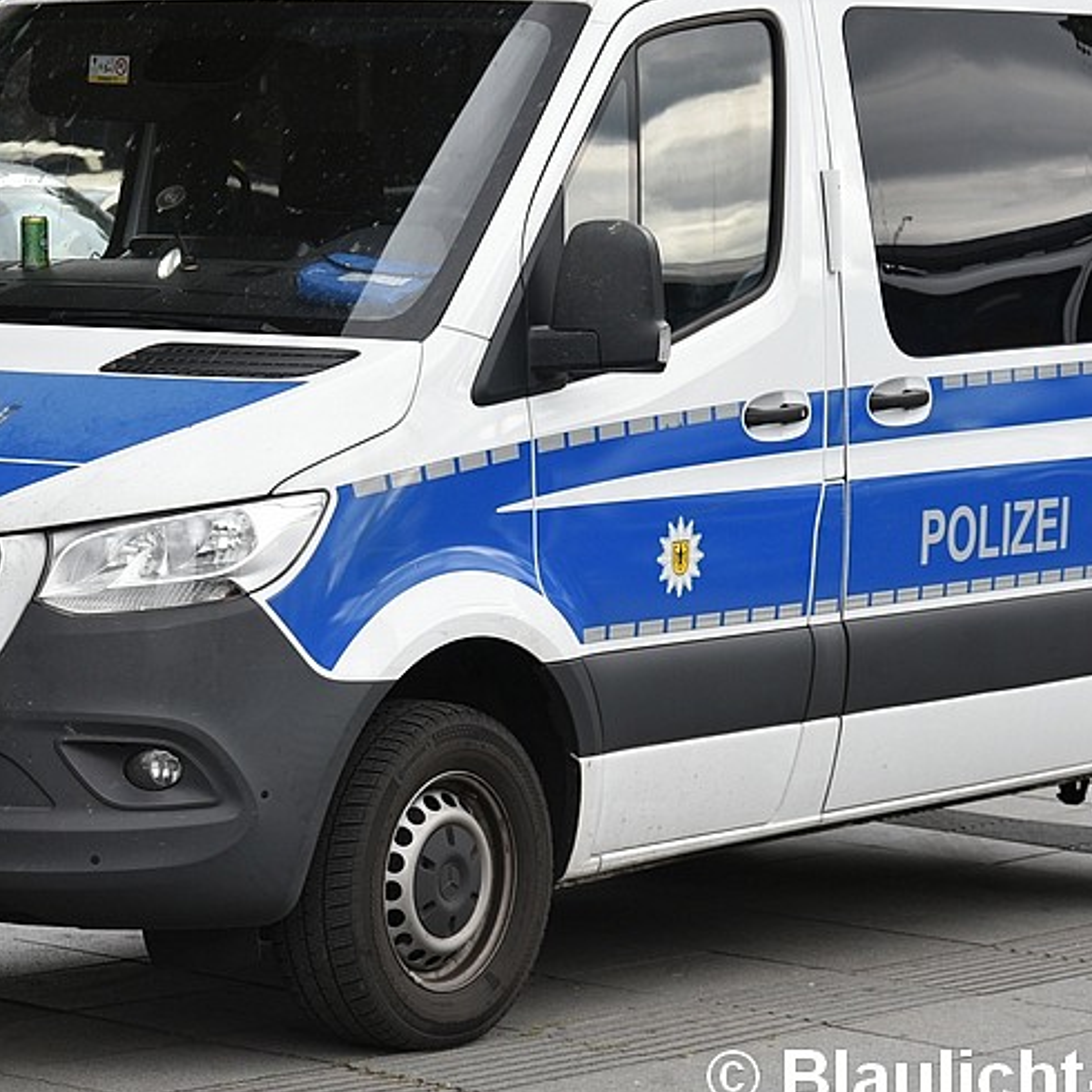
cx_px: 464
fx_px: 4461
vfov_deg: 13.9
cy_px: 441
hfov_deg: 14.0
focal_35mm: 125
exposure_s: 1/200
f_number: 7.1
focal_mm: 80
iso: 400
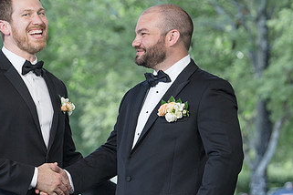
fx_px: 1595
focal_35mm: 196
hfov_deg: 10.5
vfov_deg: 7.0
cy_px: 131
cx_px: 86
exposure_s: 1/250
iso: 250
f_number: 4
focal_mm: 105
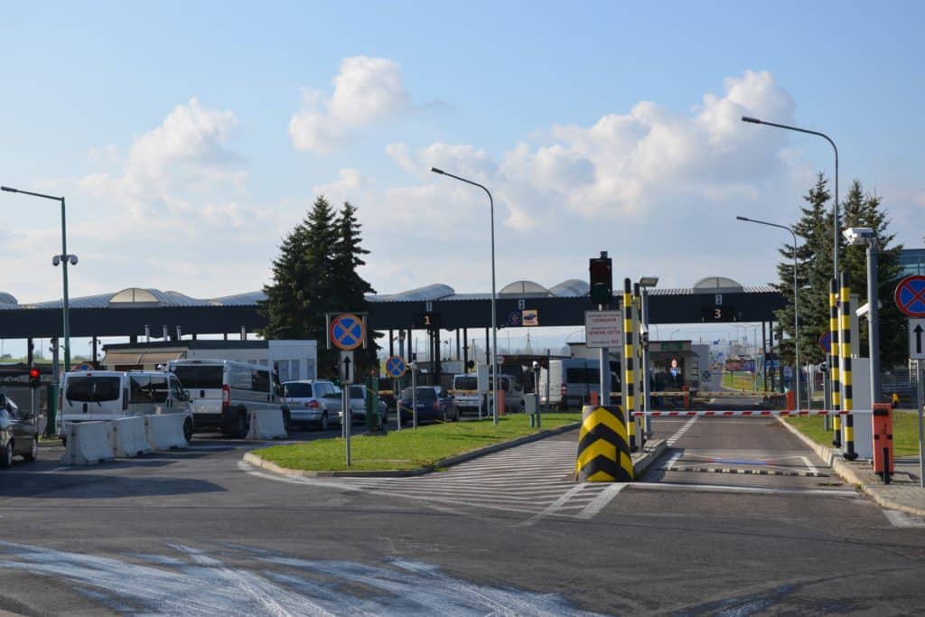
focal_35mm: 105
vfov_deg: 13.0
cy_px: 308
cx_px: 462
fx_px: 2698
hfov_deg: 19.5
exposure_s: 1/320
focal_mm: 70
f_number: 9
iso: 100
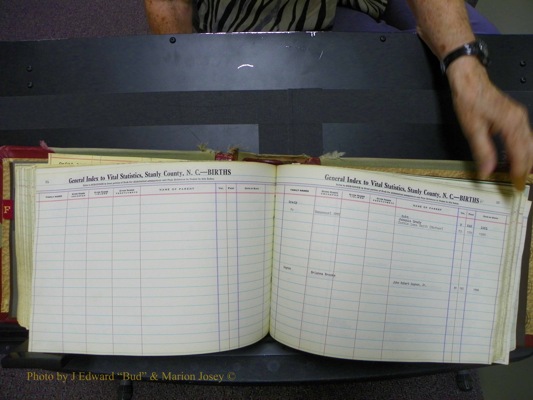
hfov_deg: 67.3
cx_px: 266
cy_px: 200
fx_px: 400
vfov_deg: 53.1
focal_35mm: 26
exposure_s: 1/30
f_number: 2.8
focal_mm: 4.6
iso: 100
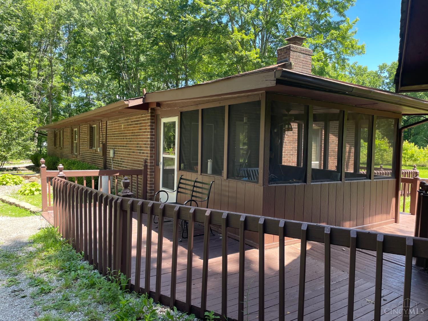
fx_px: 321
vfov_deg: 53.1
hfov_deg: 67.3
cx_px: 214
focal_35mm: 26
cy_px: 160
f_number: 1.6
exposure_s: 1/304
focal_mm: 4.2
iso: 32
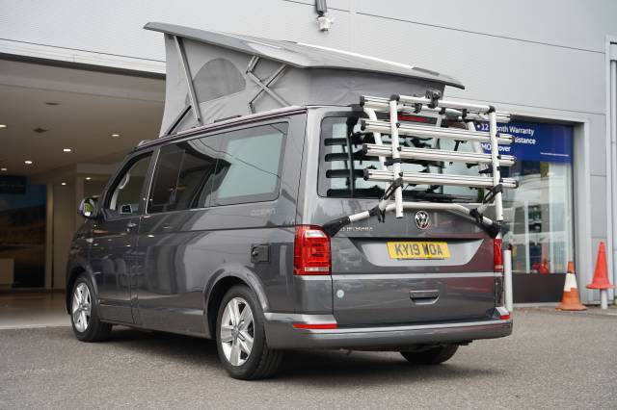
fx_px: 910
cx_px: 308
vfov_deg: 25.4
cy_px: 205
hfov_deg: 37.5
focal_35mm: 53
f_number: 4
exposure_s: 1/160
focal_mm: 53.1
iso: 160
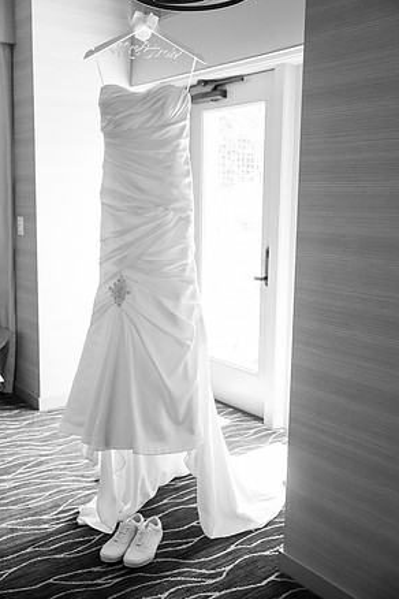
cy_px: 294
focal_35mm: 36
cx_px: 201
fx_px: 598
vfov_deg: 53.1
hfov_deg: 36.9
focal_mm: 35
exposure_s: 1/320
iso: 5000
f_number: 4
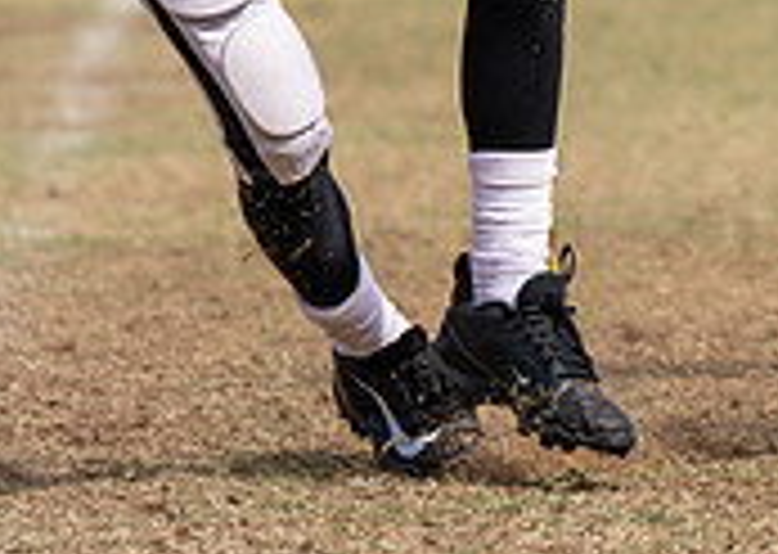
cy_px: -109
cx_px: 743
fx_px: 8472
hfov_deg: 5.2
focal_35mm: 384
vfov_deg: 3.7
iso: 160
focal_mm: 83
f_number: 2.8
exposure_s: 1/4000
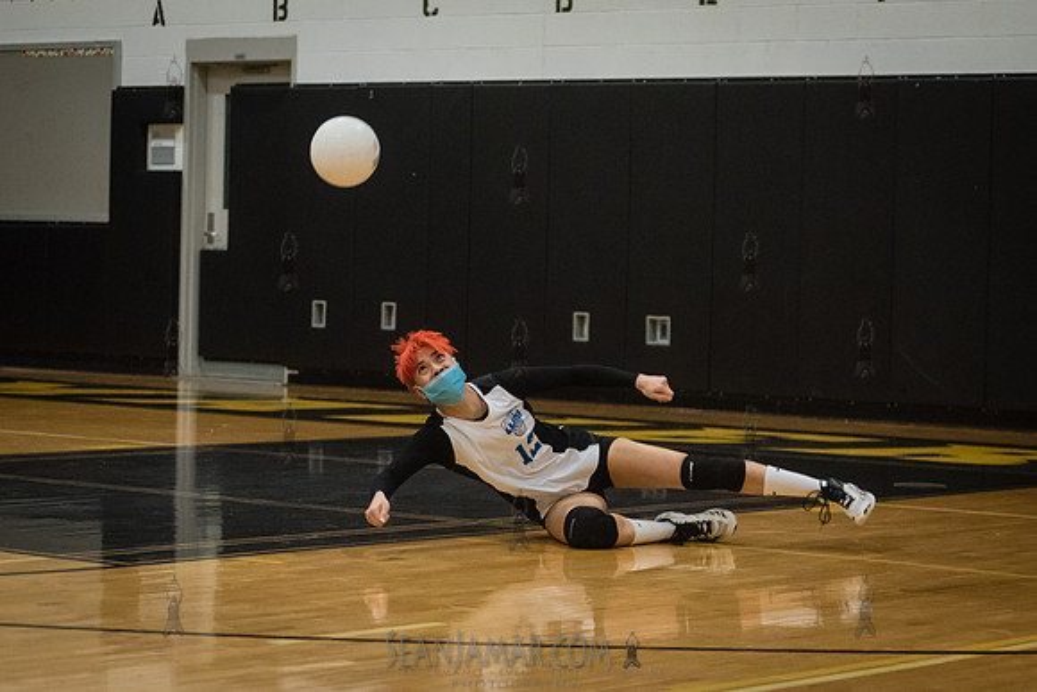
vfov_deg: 12.6
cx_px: 518
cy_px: 346
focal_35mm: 108
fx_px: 3123
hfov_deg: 18.9
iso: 5000
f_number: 3.2
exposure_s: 1/400
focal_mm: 80
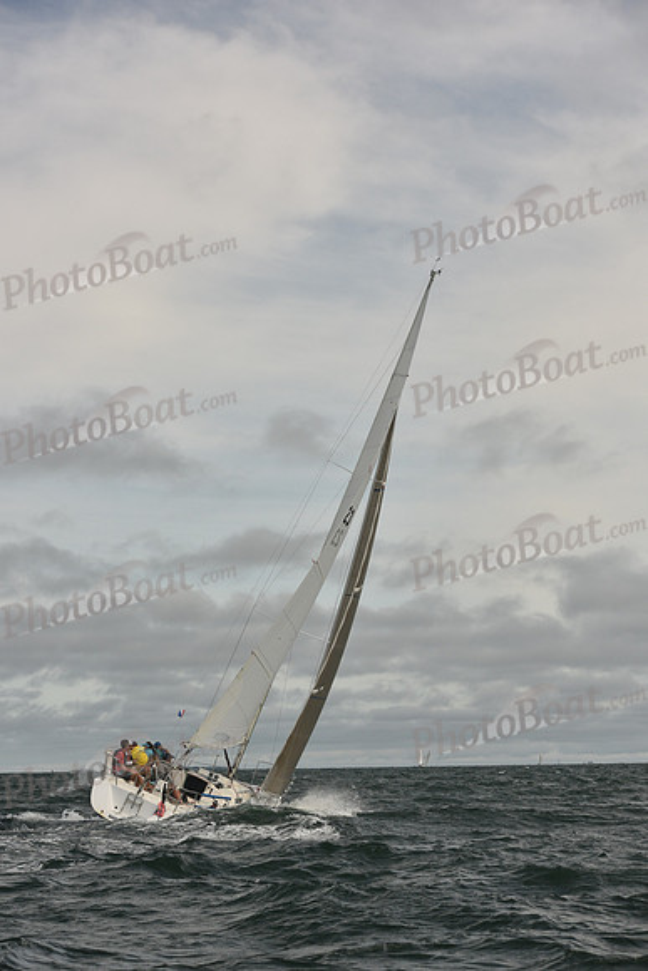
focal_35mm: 75
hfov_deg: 18.2
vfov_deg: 27.0
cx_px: 324
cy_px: 486
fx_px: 2024
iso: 320
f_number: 7.1
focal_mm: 75
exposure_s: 1/1000
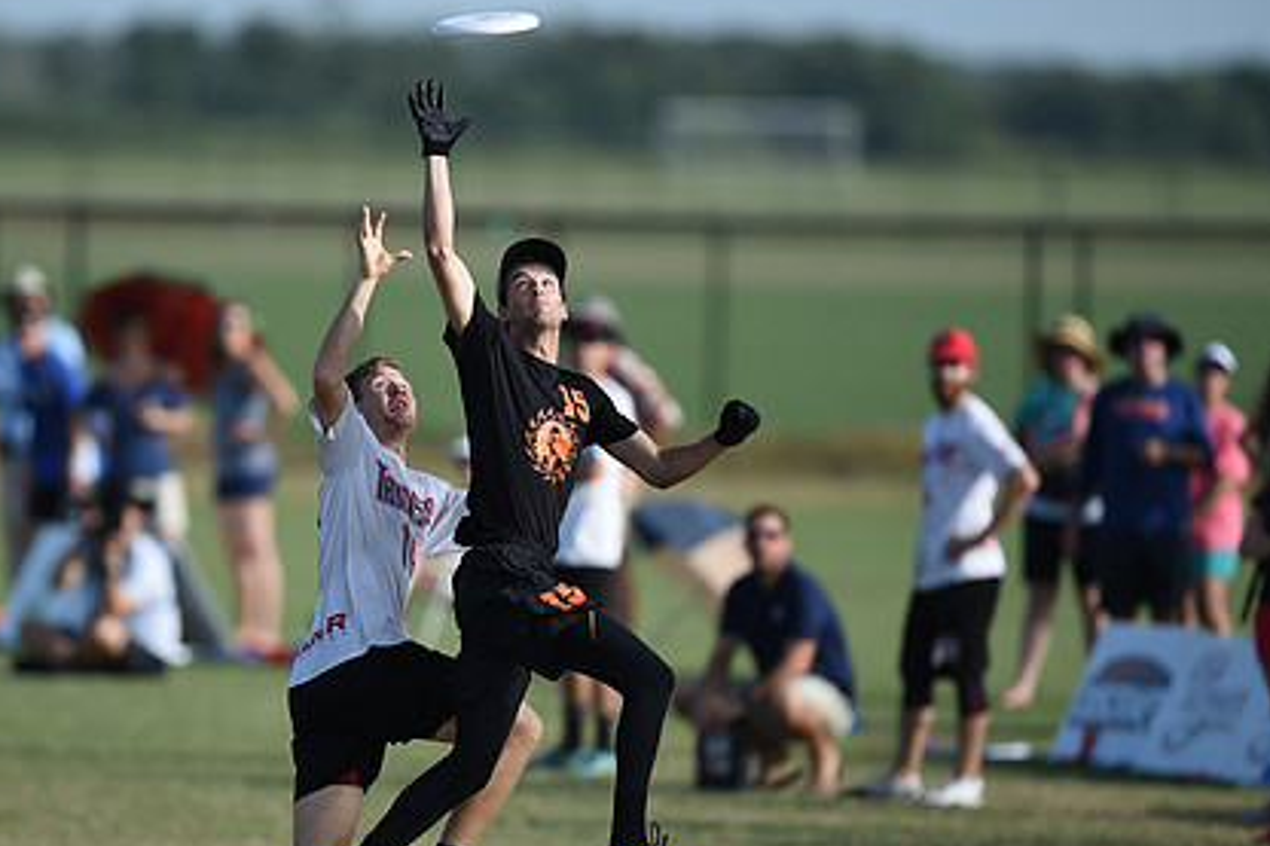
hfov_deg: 3.7
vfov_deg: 2.5
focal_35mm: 558
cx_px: 418
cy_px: 544
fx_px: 19676
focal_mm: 400
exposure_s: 1/1600
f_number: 3.2
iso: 100
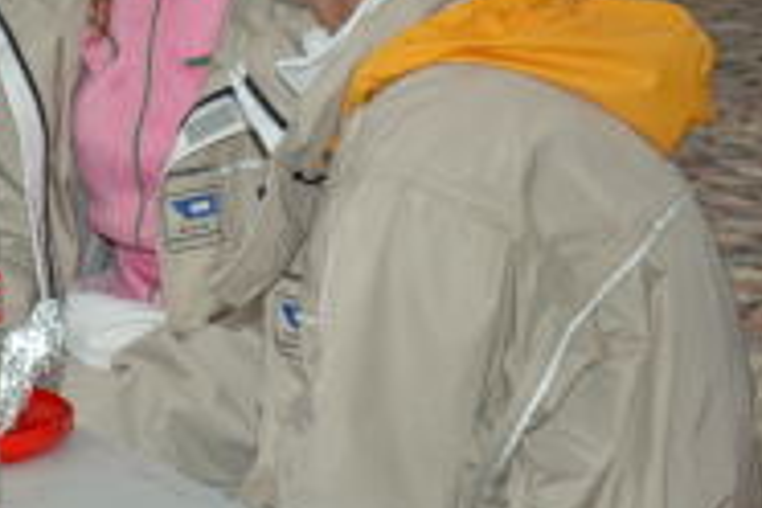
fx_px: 5302
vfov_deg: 5.5
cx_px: -12
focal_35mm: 251
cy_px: 18
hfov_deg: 8.2
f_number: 4.5
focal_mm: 55
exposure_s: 1/60
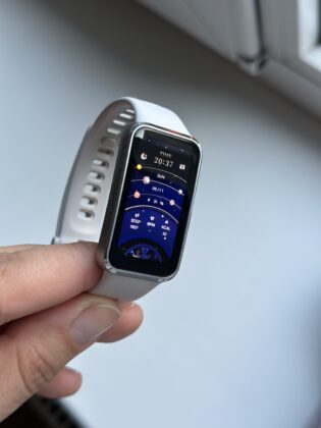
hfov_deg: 30.3
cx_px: 160
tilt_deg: -64.0
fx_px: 593
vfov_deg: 39.7
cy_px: 214
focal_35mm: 48
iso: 160
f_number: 1.78
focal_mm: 6.86
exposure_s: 1/60
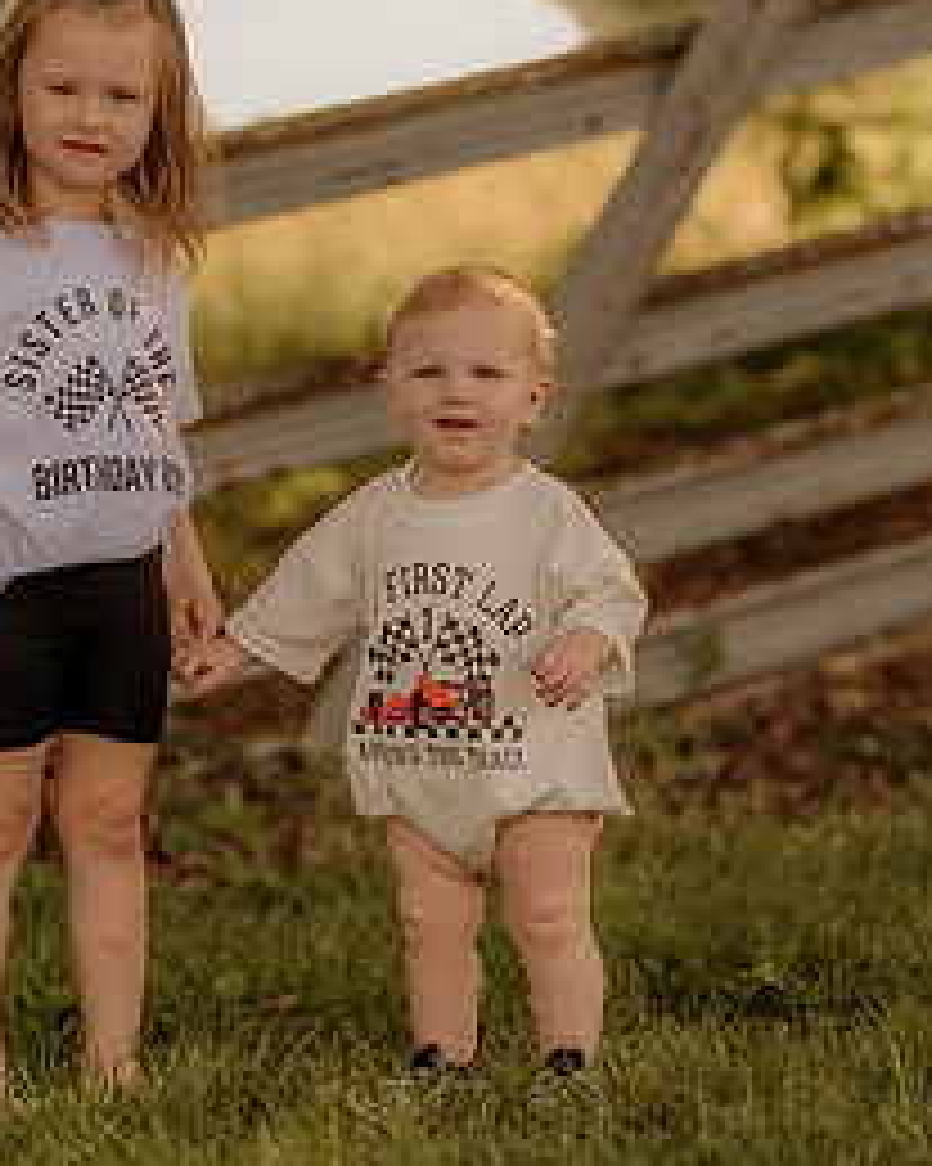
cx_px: 252
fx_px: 6175
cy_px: 642
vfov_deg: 10.8
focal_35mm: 179
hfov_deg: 8.6
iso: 250
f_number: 2
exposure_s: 1/1250
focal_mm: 85
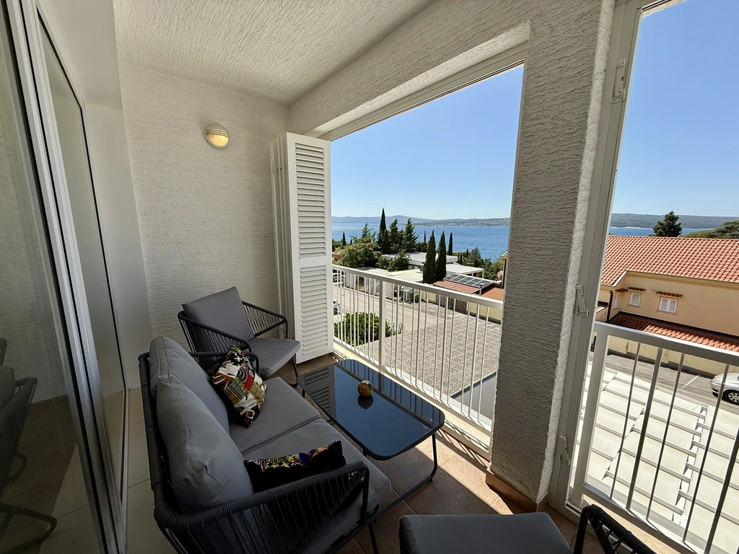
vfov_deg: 85.7
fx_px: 299
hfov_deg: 102.1
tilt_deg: -9.2
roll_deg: -0.4
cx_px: 370
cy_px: 277
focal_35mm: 14
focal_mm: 2.22
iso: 50
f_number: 2.2
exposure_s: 1/2024
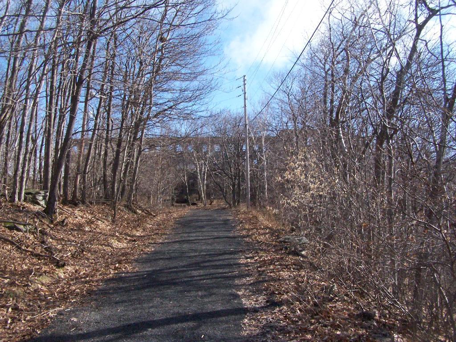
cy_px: 171
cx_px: 228
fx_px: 501
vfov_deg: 37.7
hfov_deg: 49.0
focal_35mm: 38
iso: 400
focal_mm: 6.3
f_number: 5.6
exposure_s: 1/1250
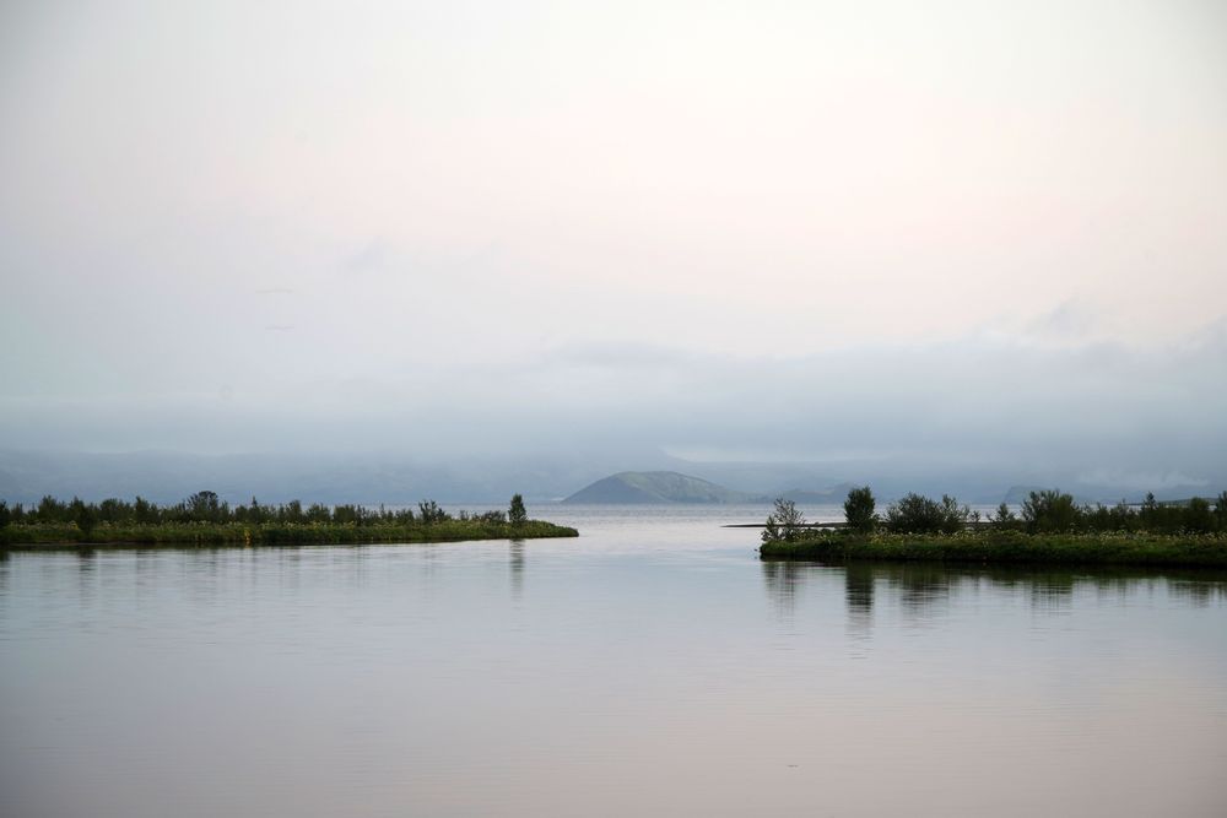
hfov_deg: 19.5
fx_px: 3579
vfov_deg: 13.0
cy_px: 409
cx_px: 614
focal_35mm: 105
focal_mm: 105
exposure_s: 1/4
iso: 100
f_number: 7.1
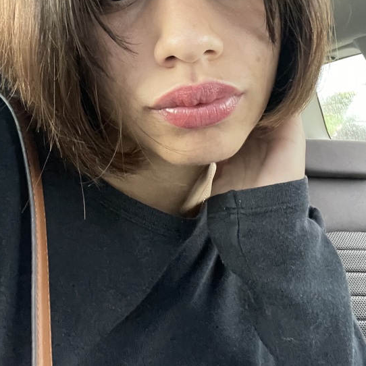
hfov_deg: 37.5
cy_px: 63
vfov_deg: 36.1
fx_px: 538
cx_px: 176
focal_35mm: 45
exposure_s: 1/22
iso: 800
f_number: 2.2
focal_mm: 2.71
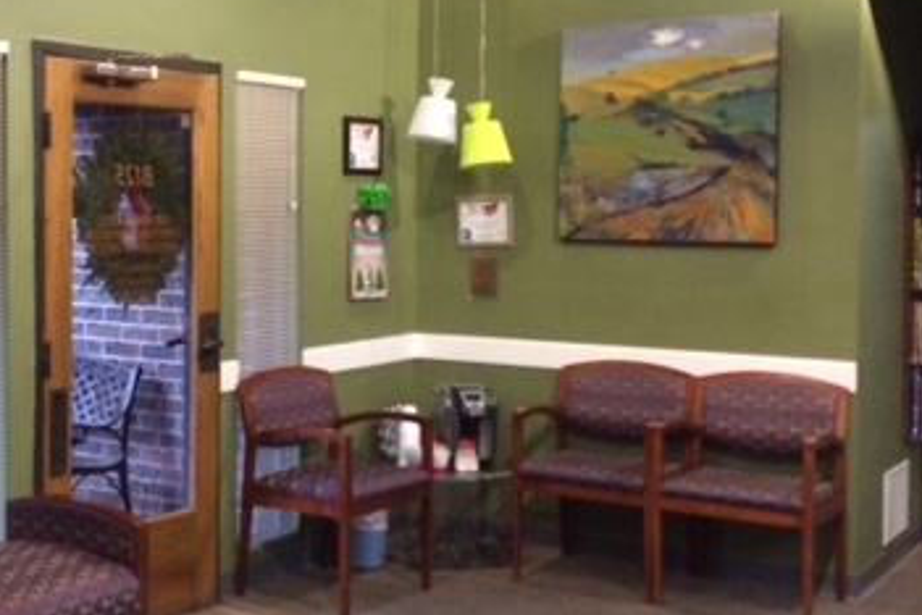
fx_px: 1409
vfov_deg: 24.5
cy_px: 218
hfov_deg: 35.7
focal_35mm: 55
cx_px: 265
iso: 320
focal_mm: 4.15
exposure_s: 1/30
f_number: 2.2
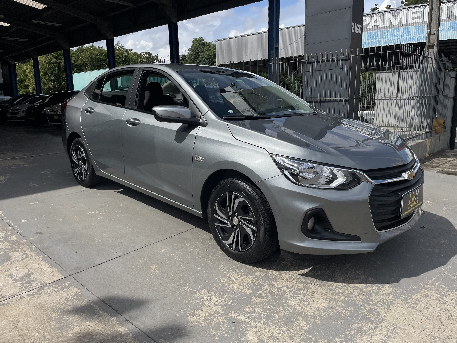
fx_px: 343
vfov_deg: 53.1
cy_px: 172
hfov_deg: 67.3
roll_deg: +1.8
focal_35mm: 26
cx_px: 228
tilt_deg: -11.1
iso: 50
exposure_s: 1/8403
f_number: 1.6
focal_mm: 4.2
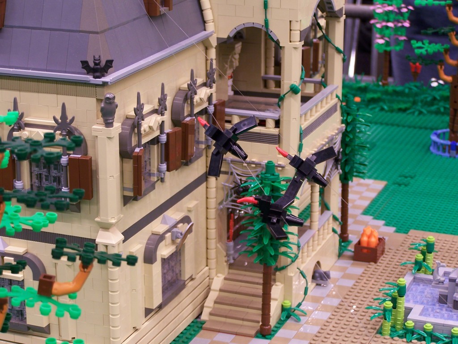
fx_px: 1244
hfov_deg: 20.9
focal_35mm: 94
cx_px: 229
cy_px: 172
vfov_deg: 15.7
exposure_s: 1/2
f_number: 3.2
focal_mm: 15.6
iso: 80
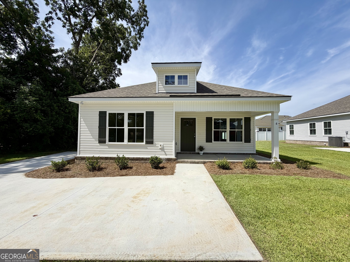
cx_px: 175
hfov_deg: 102.1
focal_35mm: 14
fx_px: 142
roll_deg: -0.2
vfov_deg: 85.7
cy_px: 131
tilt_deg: +2.0
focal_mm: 2.22
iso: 20
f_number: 2.2
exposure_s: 1/1339
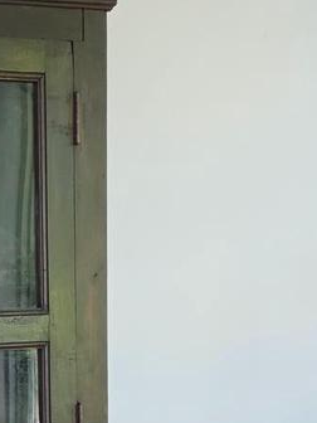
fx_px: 1282
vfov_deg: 17.2
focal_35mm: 105
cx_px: -113
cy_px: 602
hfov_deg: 13.5
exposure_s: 1/120
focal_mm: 6.5
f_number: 1.4
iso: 500
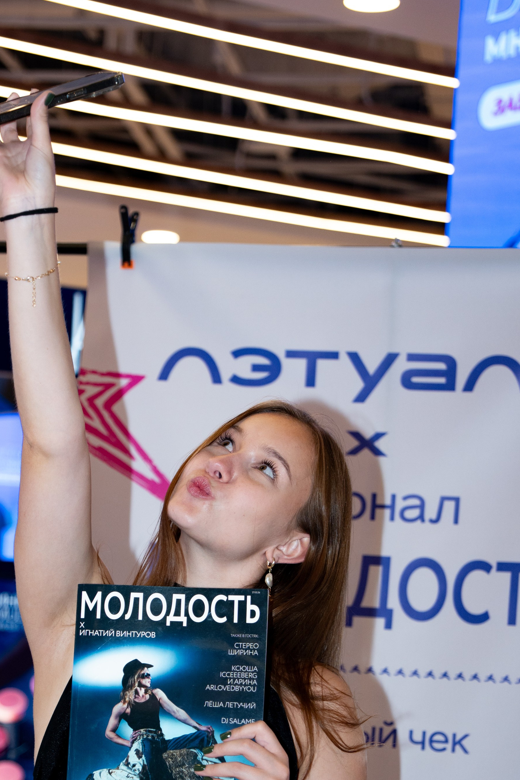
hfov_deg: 12.4
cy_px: 536
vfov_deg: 18.5
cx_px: 166
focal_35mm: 110
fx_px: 2382
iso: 400
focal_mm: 48
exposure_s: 1/250
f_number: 2.8
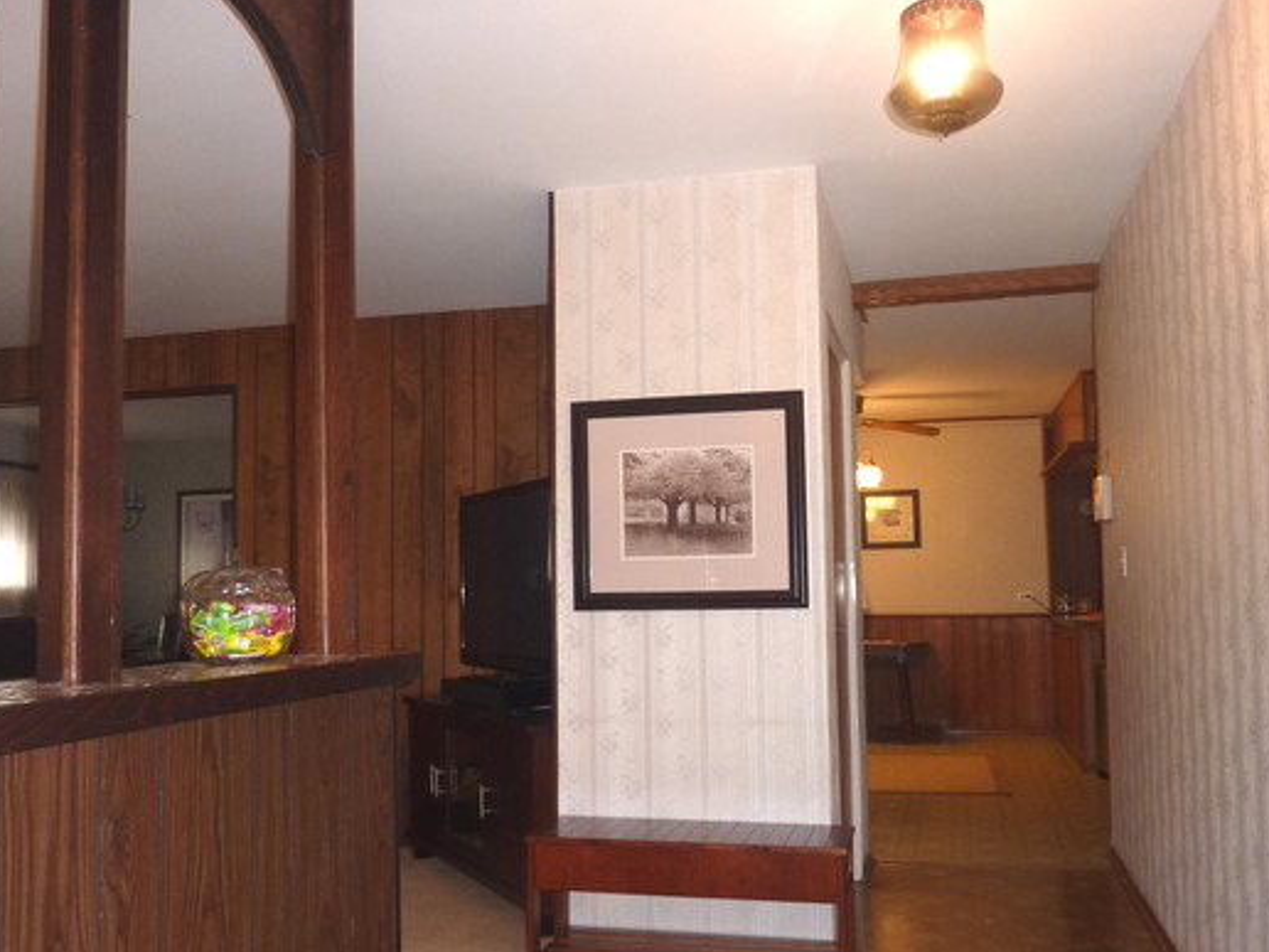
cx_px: 654
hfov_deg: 58.3
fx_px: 1136
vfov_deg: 45.4
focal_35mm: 31
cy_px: 502
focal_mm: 4.1
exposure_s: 1/30
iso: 200
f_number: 3.3
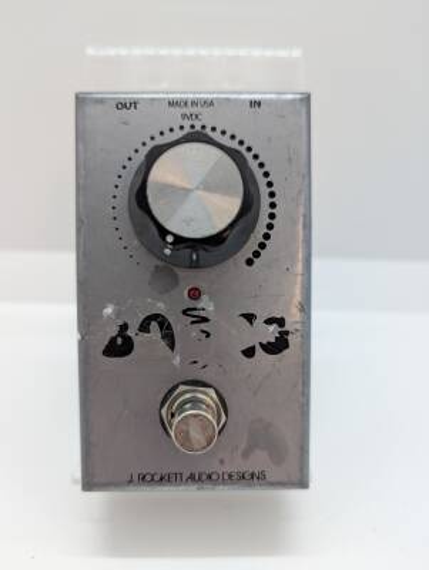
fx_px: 396
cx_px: 214
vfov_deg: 71.5
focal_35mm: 24
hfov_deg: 56.9
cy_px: 285
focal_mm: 6.81
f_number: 1.85
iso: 76
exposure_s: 1/120
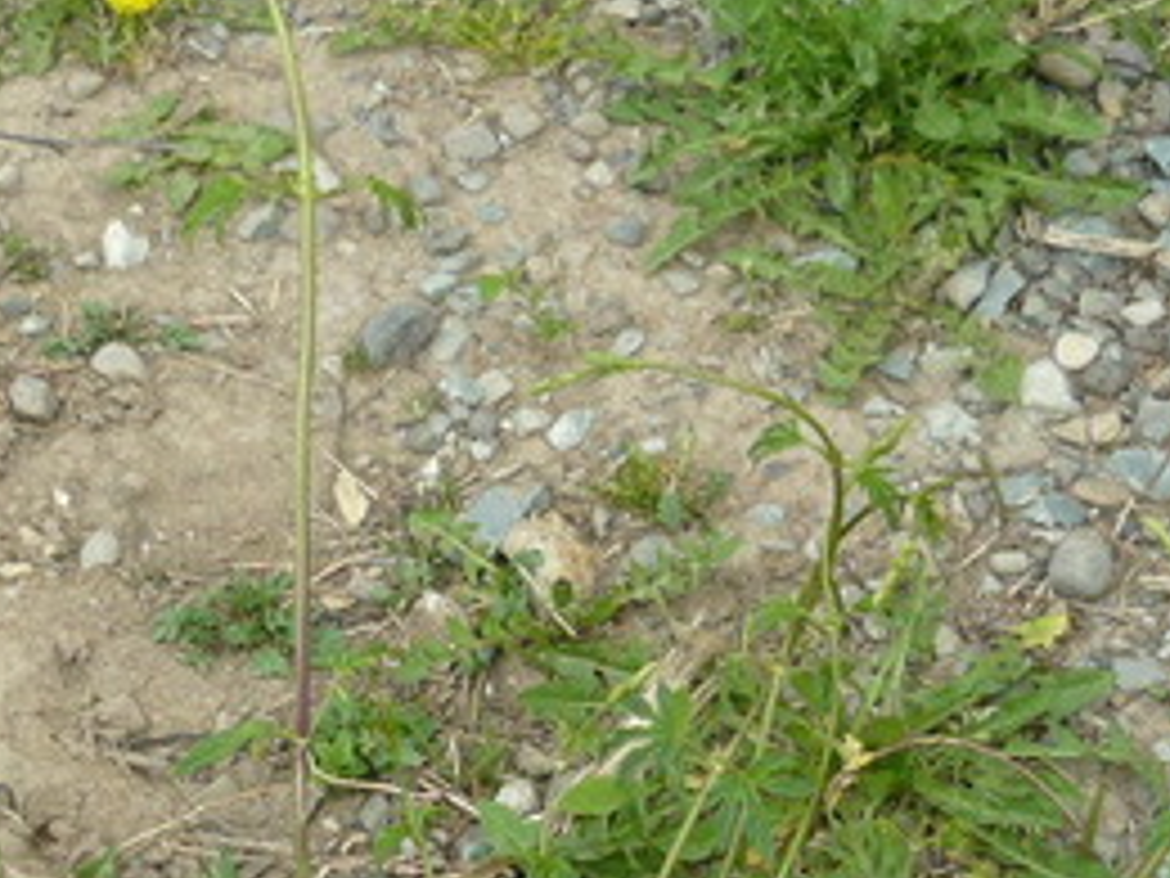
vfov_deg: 12.2
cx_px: 450
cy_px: 655
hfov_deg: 16.3
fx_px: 4090
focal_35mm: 121
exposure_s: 1/500
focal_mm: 7.8
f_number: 3.1
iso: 100
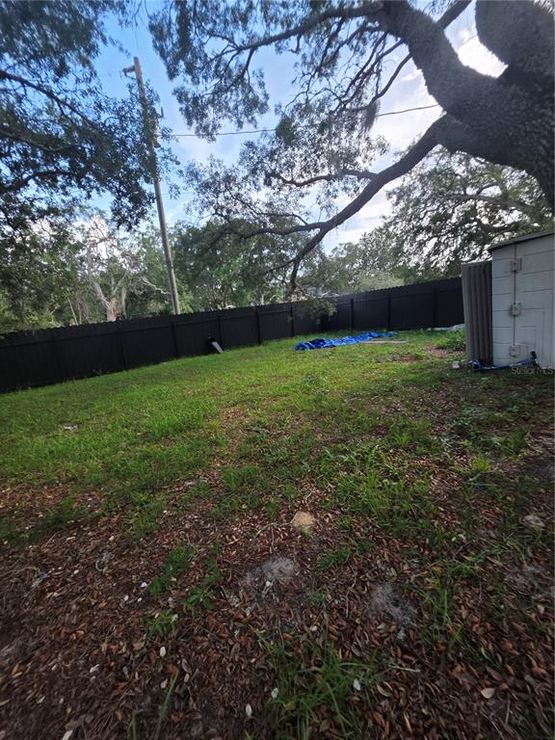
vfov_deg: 106.2
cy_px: 370
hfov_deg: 89.9
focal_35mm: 13
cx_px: 278
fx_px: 278
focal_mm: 2.2
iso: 40
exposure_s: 1/456
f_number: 1.9
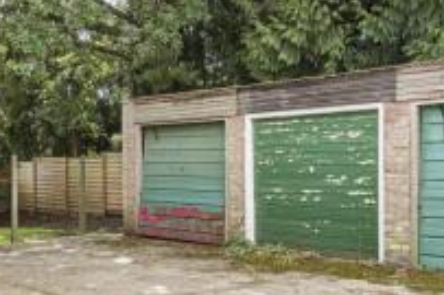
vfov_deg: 25.0
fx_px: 665
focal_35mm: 54
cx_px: 39
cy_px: 154
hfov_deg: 34.7
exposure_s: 1/160
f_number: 9
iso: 320
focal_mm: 23
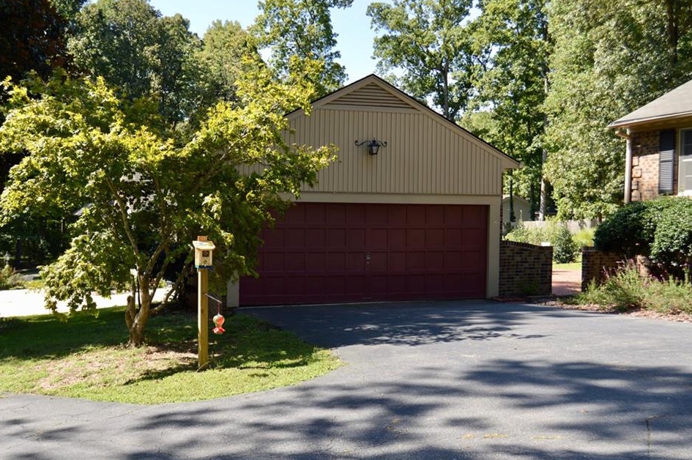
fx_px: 749
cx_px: 319
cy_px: 234
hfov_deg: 49.6
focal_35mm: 39
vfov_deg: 34.1
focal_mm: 24
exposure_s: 1/200
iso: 100
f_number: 5
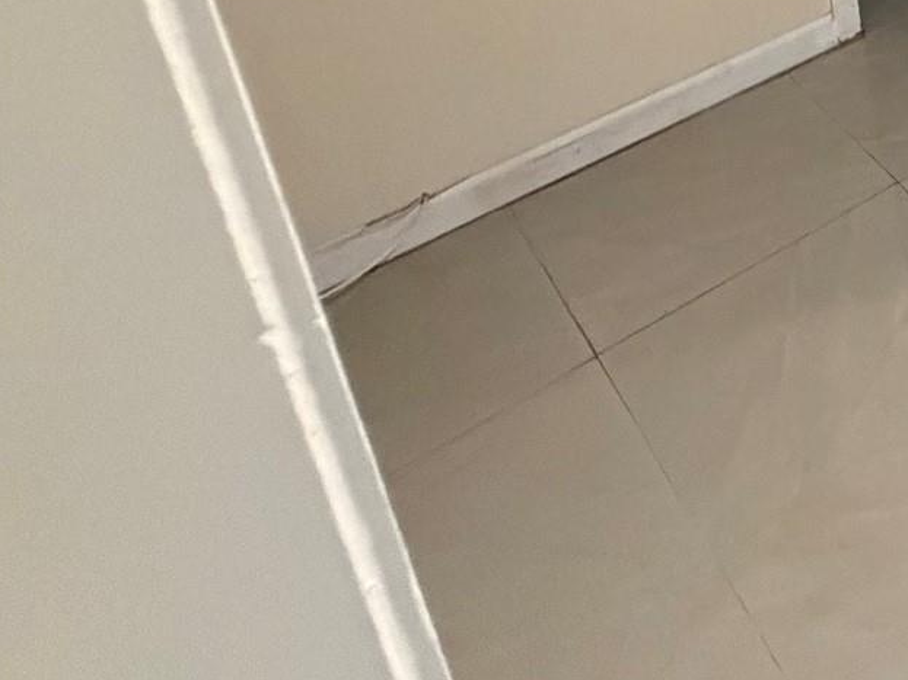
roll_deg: -0.7
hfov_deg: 25.4
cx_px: 1481
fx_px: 1206
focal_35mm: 46
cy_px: -389
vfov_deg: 23.7
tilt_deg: -17.1
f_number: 2.2
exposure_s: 1/60
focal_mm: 2.22
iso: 640
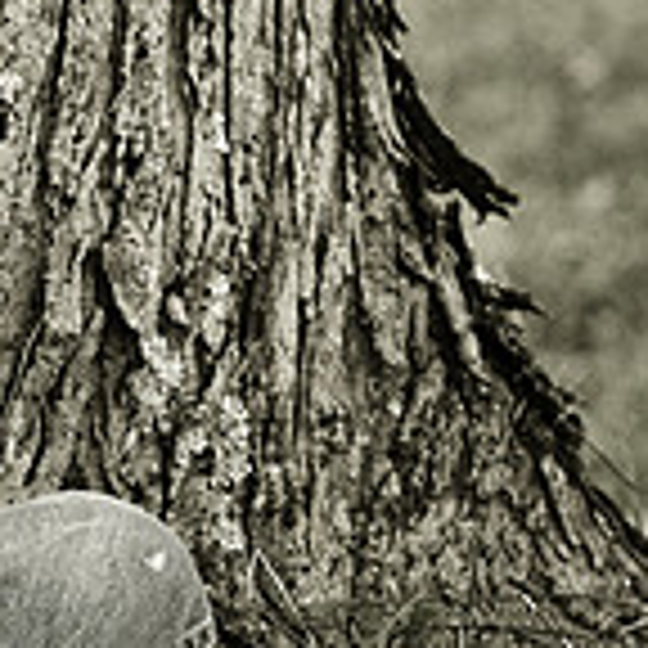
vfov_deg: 2.3
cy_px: 223
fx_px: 16287
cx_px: -292
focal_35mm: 769
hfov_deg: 2.3
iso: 160
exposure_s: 1/250
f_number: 2.8
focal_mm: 150
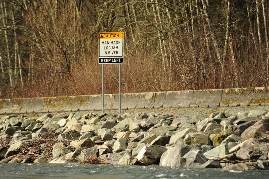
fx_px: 2240
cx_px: 134
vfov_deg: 4.6
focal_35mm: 300
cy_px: 90
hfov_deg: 6.9
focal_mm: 300
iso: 320
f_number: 5.6
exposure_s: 1/640
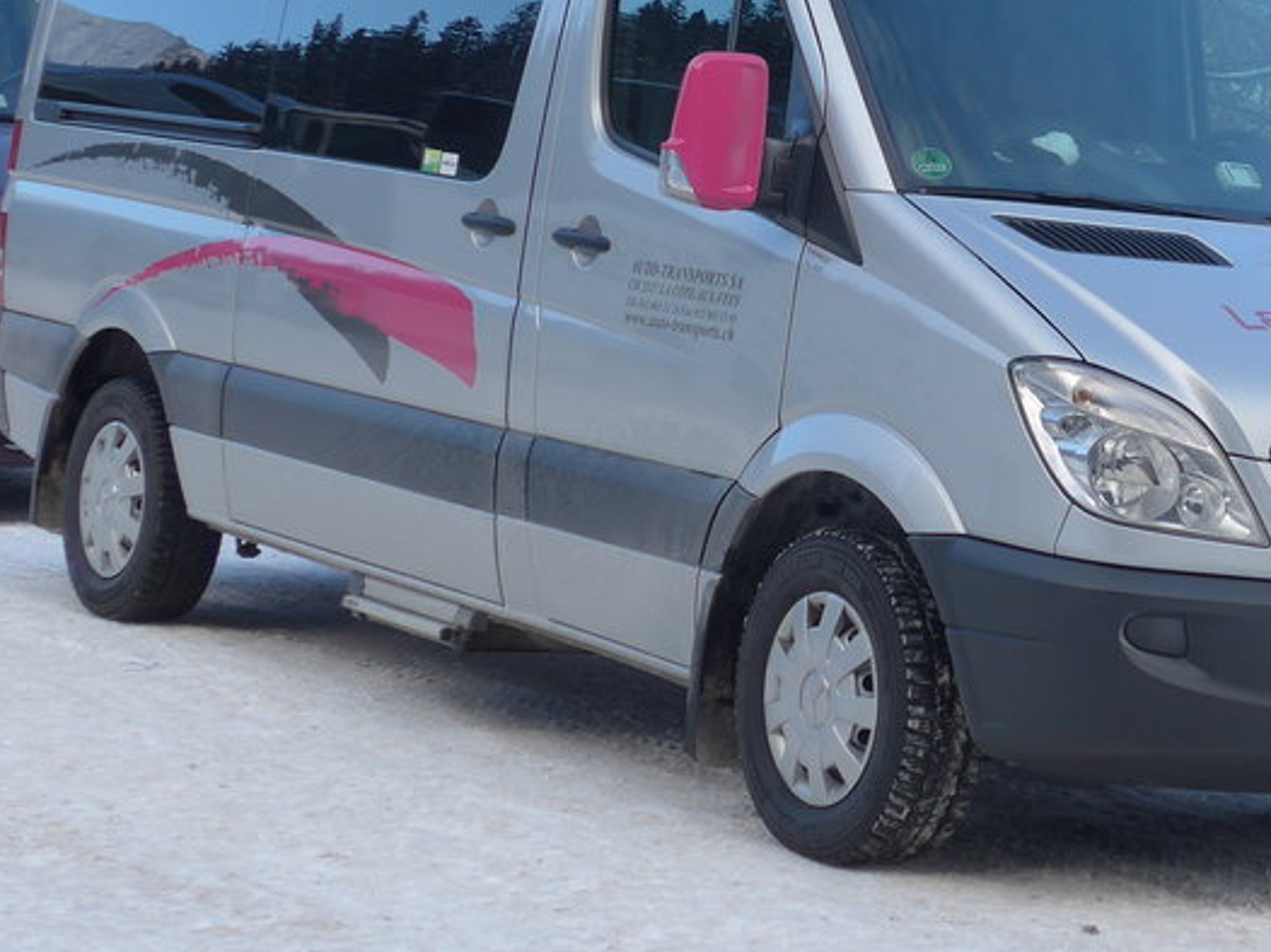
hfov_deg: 18.5
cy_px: 65
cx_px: 1090
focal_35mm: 105
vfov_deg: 13.9
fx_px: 3854
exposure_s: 1/250
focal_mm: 9.5
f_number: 3
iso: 80
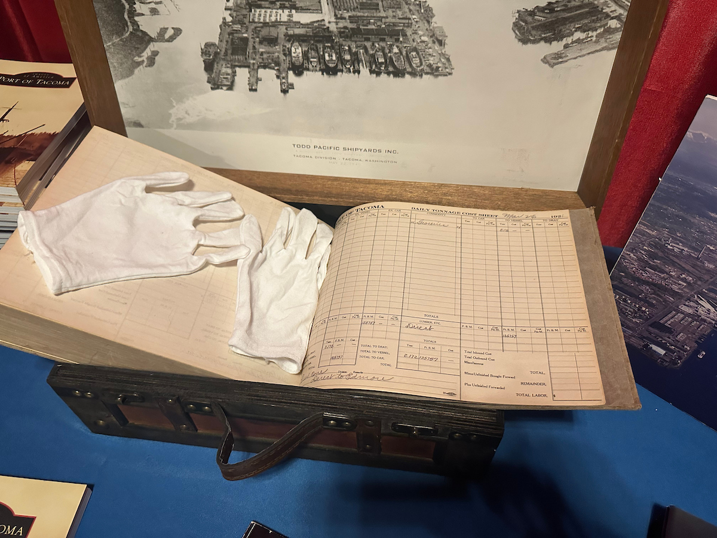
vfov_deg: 56.8
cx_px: 358
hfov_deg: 71.6
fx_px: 497
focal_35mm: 24
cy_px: 269
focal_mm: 6.86
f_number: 1.78
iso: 640
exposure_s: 1/60
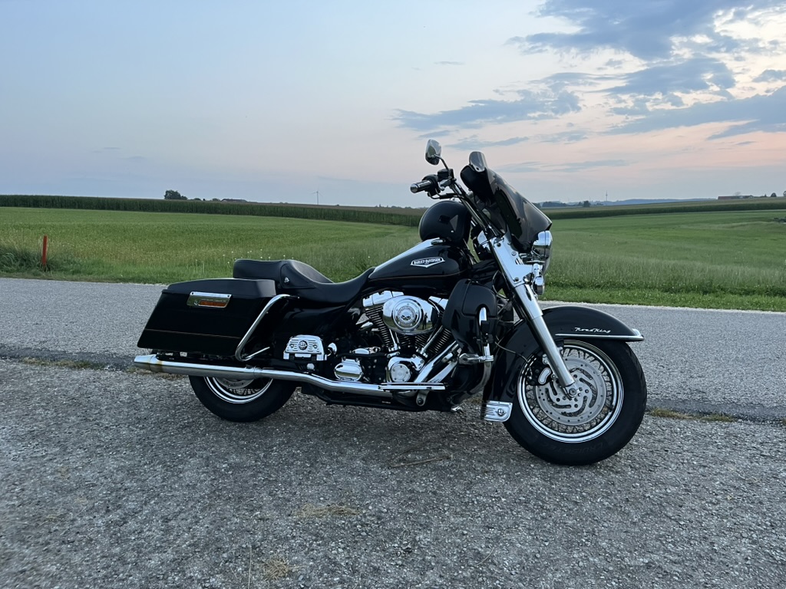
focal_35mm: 26
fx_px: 590
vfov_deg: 53.1
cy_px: 294
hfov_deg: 67.3
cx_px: 393
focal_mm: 5.1
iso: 160
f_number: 1.6
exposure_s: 1/60
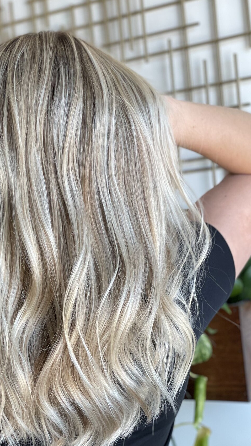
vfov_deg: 29.7
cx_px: 48
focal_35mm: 71
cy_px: 245
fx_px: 840
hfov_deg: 16.9
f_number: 2
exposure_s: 1/120
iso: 80
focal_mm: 6
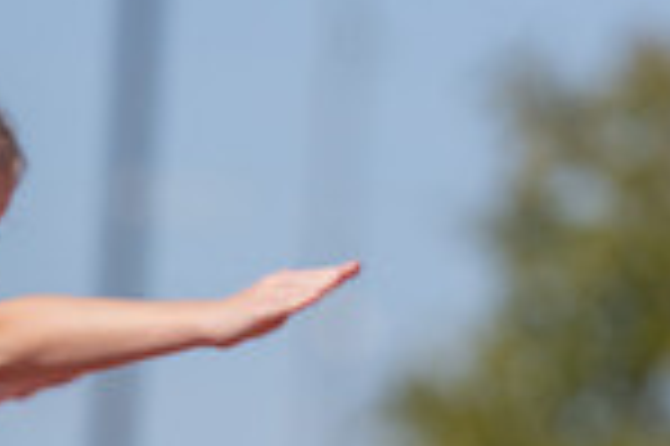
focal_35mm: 778
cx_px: -135
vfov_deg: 1.8
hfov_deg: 2.7
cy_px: 619
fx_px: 14463
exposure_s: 1/2000
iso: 100
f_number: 3.5
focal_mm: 200
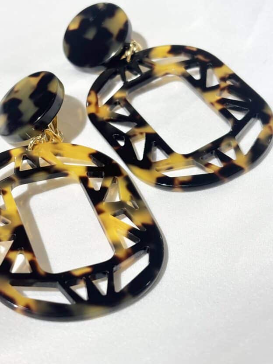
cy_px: 179
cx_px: 119
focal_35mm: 64
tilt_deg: -40.3
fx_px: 673
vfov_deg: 30.3
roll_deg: +5.0
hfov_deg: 22.9
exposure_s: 1/117
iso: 25
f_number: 1.6
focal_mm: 5.96
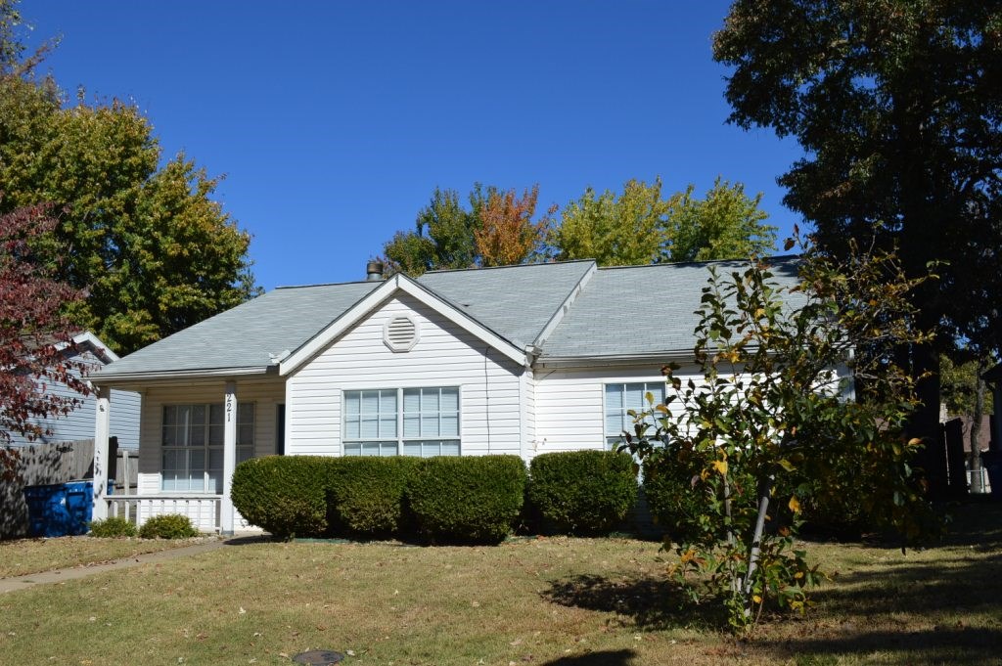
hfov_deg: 57.3
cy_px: 333
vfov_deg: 39.9
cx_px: 501
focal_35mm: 33
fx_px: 918
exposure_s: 1/320
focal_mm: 22
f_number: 9
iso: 100
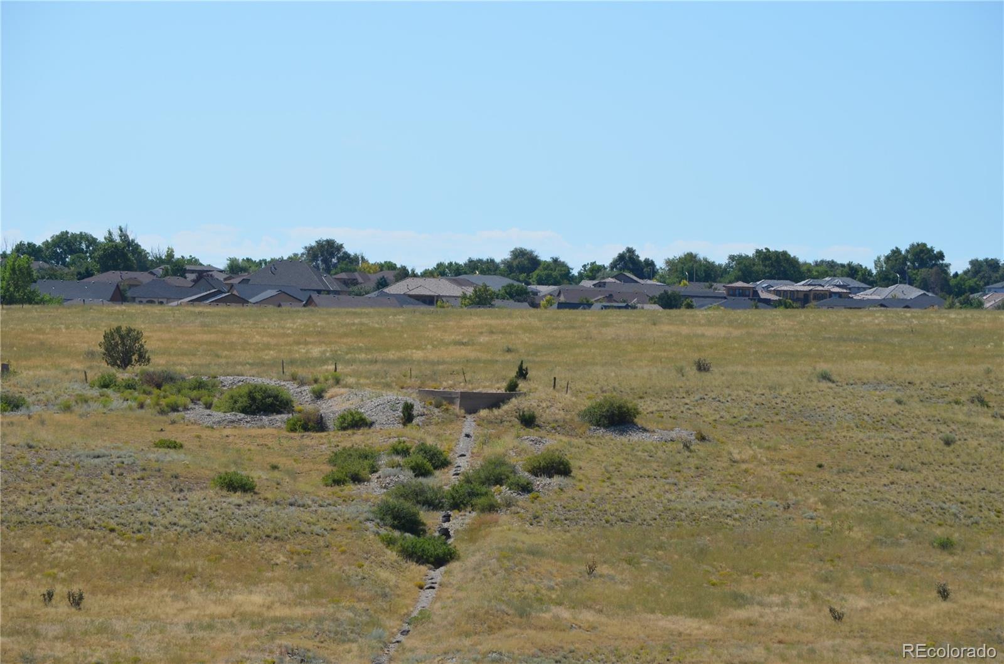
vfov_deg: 7.0
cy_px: 332
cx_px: 502
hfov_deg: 10.6
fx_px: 5426
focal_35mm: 195
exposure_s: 1/1000
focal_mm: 130
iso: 200
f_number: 8
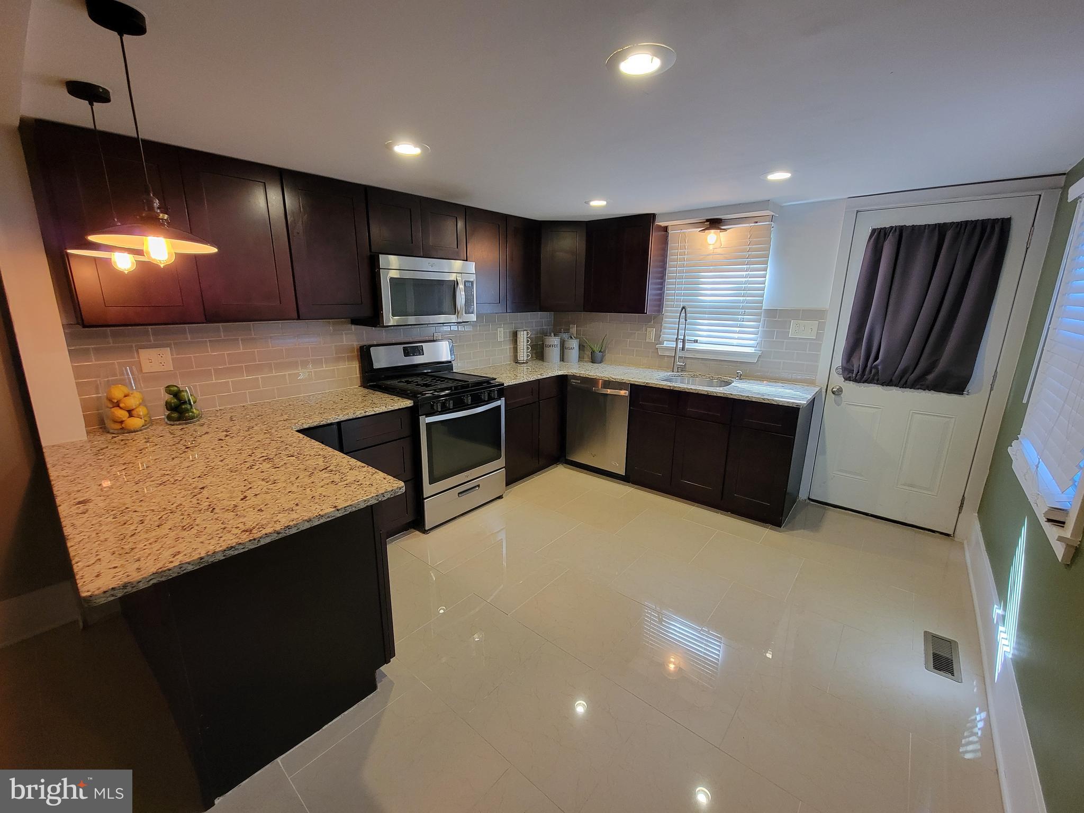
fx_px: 407
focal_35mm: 13
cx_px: 542
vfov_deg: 89.9
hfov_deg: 106.2
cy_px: 406
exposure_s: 1/59
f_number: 2.2
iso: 400
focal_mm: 2.2
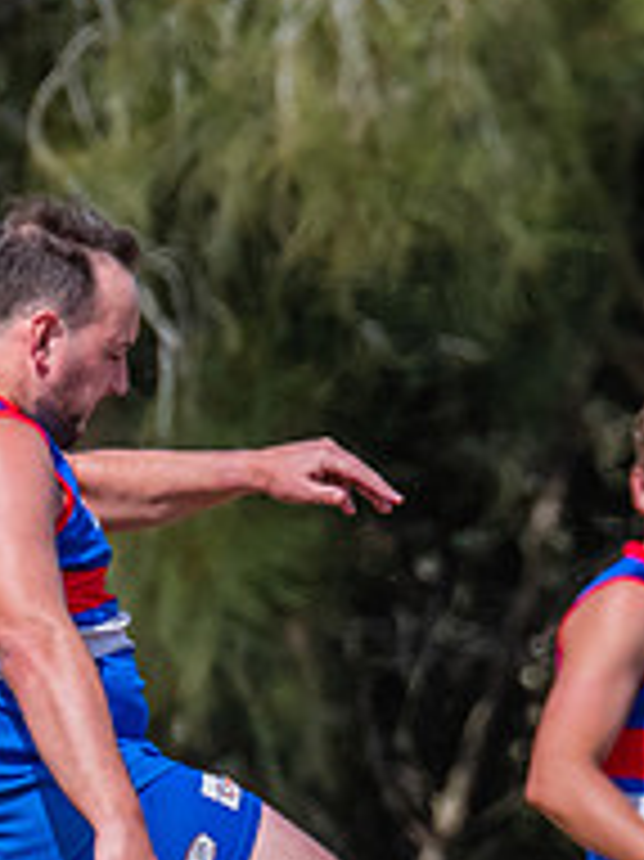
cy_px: 880
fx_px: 59947
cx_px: 176
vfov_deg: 0.8
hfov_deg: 0.6
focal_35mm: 2414
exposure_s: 1/1600
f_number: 8
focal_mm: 420
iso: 800
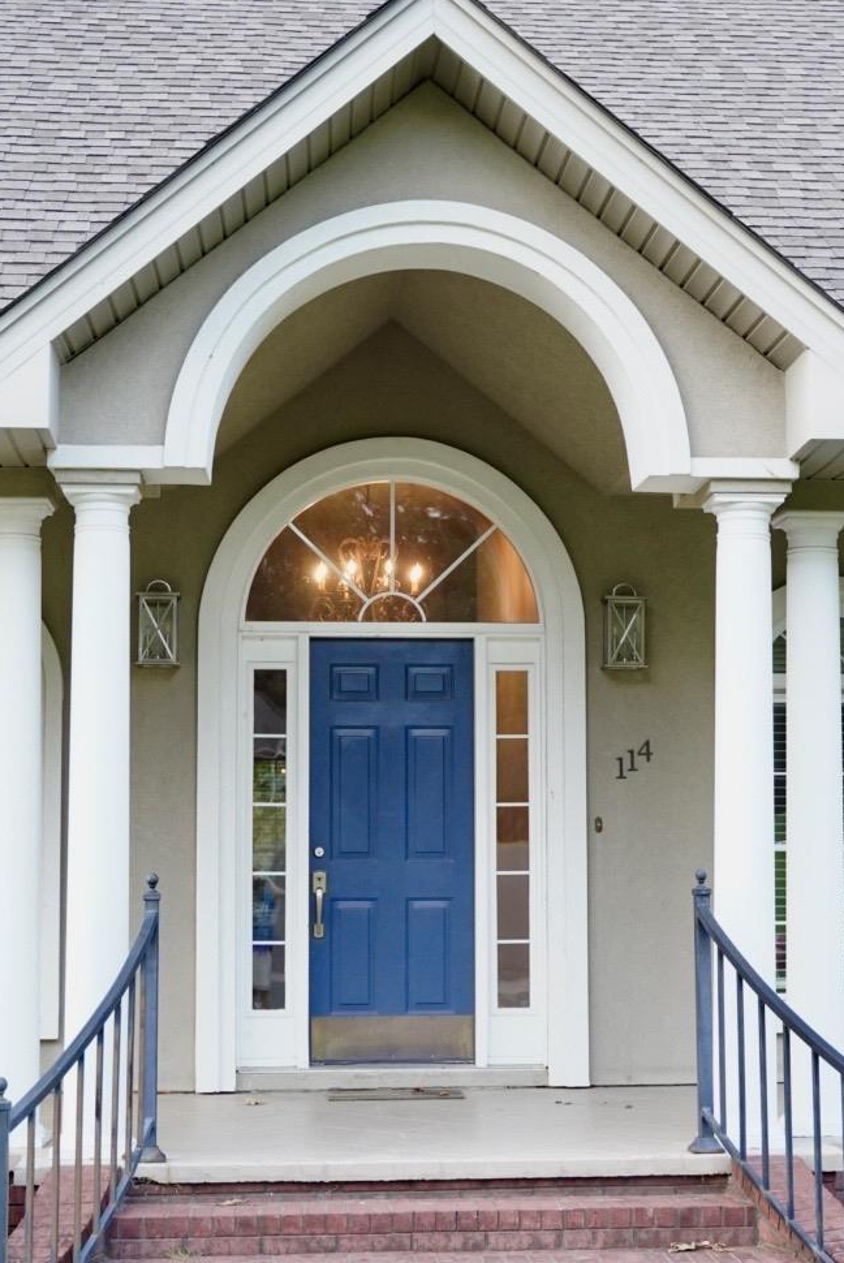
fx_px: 2282
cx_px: 466
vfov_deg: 30.9
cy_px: 690
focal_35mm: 65
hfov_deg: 20.9
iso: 2000
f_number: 2.8
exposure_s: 1/500
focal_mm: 39
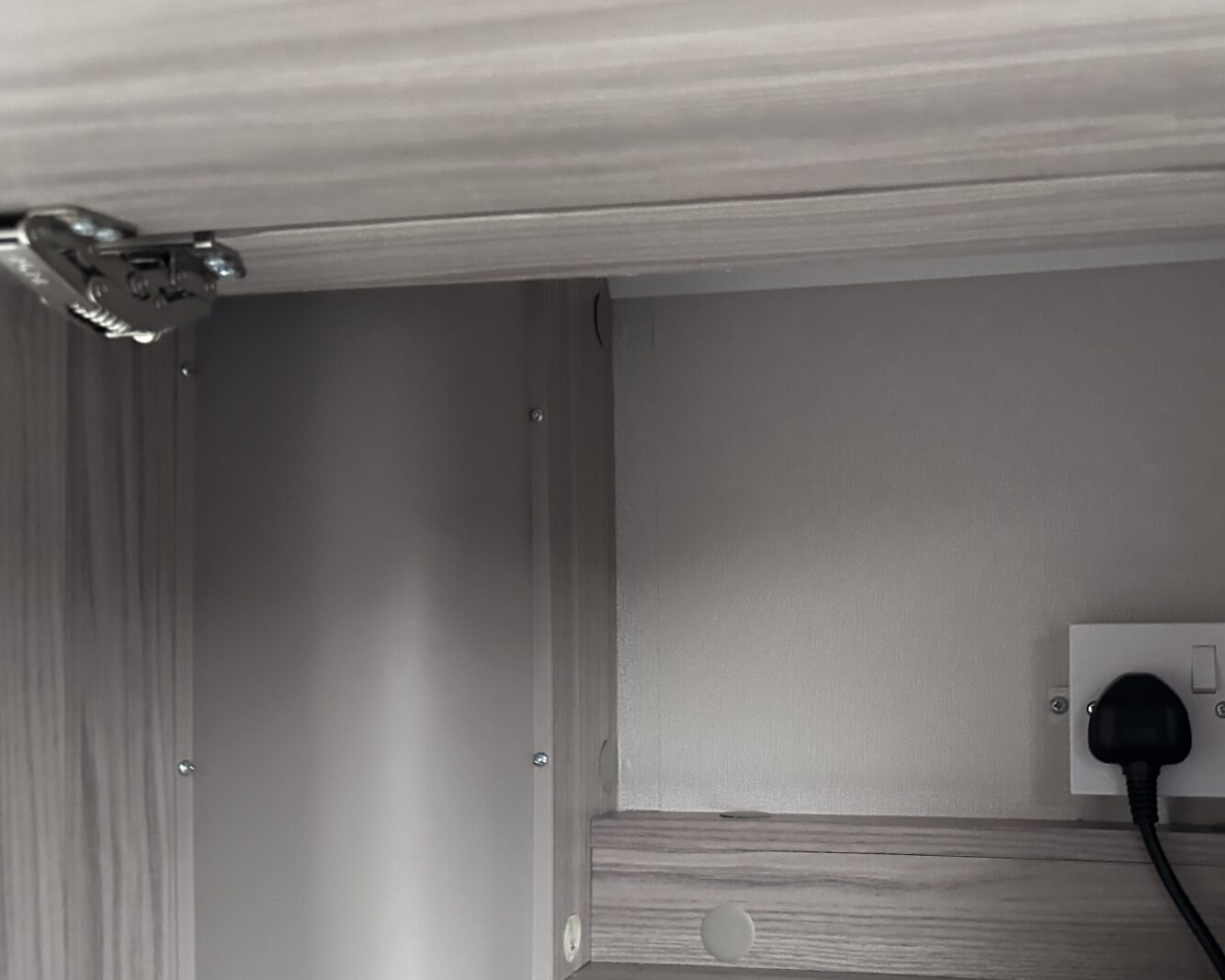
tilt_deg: +1.9
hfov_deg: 49.3
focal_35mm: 36
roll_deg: -0.6
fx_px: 1305
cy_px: 641
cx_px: 831
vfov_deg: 40.7
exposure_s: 1/40
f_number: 1.78
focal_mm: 6.86
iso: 1000
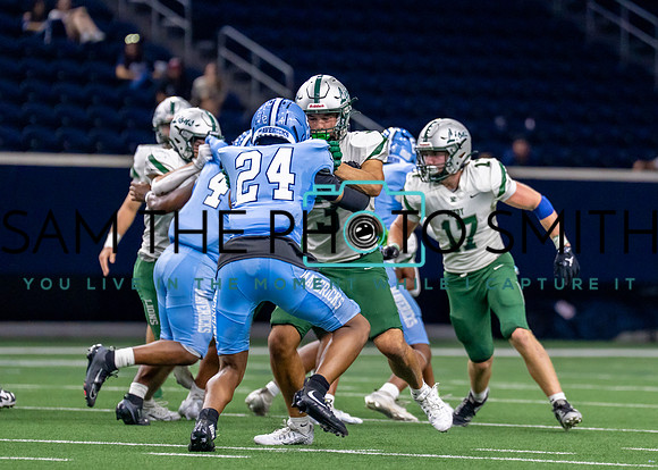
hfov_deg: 5.7
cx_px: 406
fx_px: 6616
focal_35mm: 354
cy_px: 230
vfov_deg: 4.1
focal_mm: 200
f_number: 2.8
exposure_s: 1/1000
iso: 1600
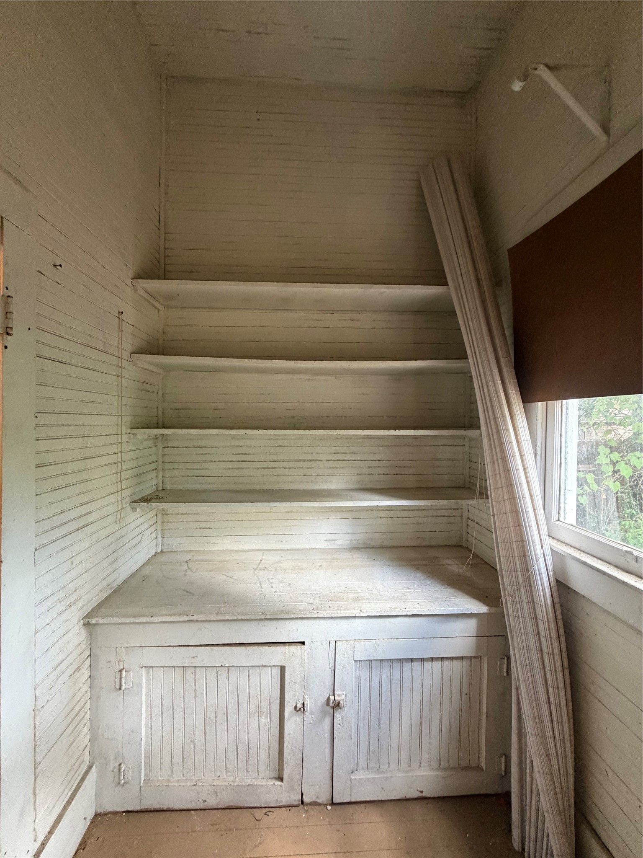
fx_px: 347
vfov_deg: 102.1
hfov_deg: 85.7
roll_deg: -1.1
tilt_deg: -1.8
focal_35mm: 14
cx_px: 322
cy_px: 429
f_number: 2.2
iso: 400
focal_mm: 2.22
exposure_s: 1/60
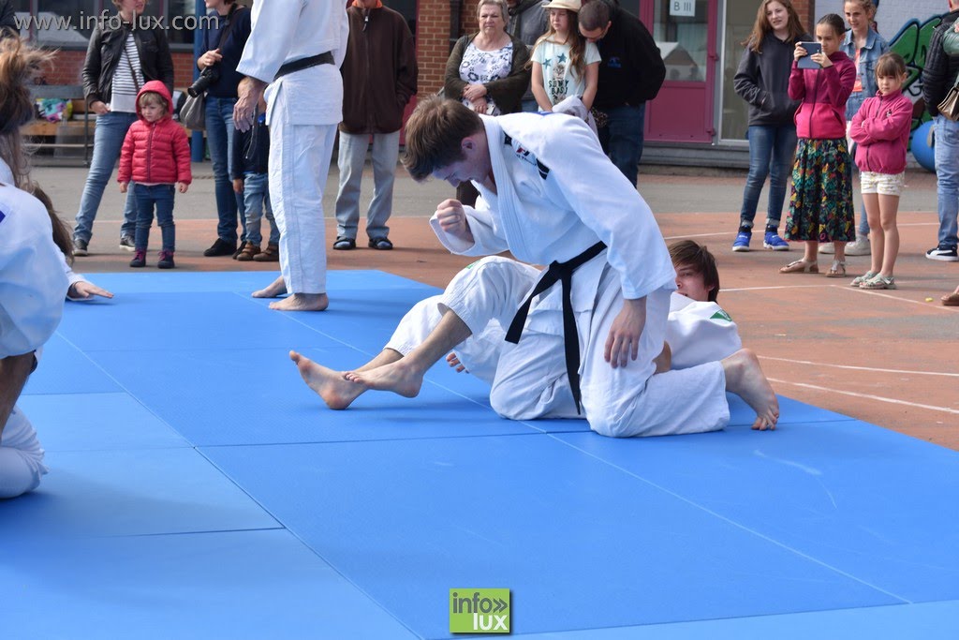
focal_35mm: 75
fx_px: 1998
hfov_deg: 27.0
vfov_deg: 18.2
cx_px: 480
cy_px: 320
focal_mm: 50
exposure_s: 1/500
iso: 100
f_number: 5.6
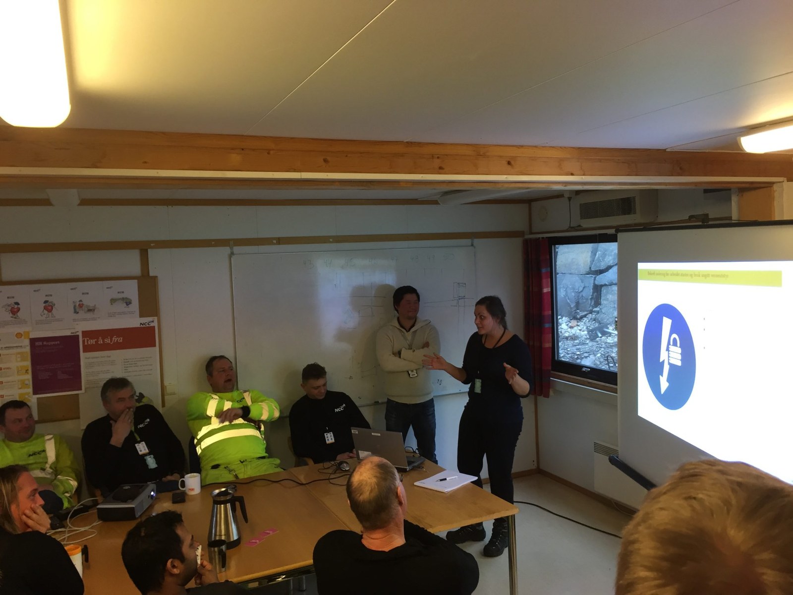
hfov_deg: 61.7
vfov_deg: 48.2
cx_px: 396
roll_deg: +2.2
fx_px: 664
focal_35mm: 29
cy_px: 298
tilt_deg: -2.9
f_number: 2.2
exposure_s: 1/33
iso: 80
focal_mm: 4.15
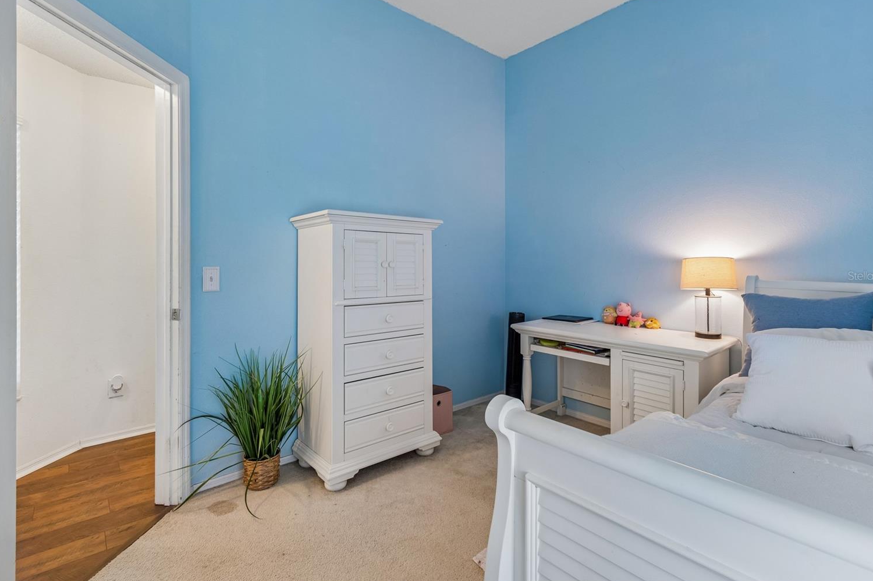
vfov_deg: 73.7
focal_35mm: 16
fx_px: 388
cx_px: 434
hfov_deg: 96.8
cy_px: 276
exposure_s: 1/4
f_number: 7.1
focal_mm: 10
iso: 100
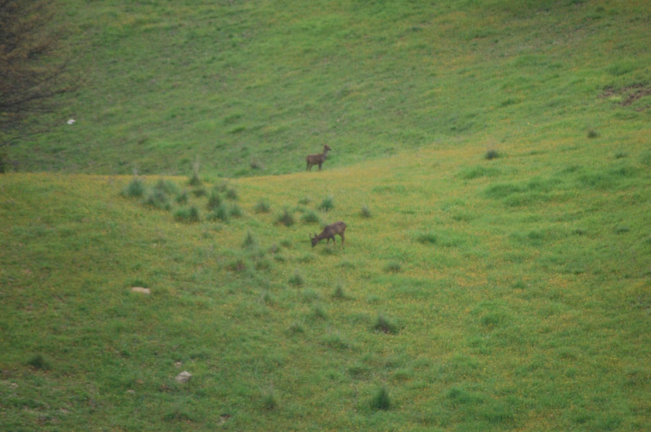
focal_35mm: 450
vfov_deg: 3.0
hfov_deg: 4.6
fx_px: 8127
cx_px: 326
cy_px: 216
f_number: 5.6
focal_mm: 300
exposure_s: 1/400
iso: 800
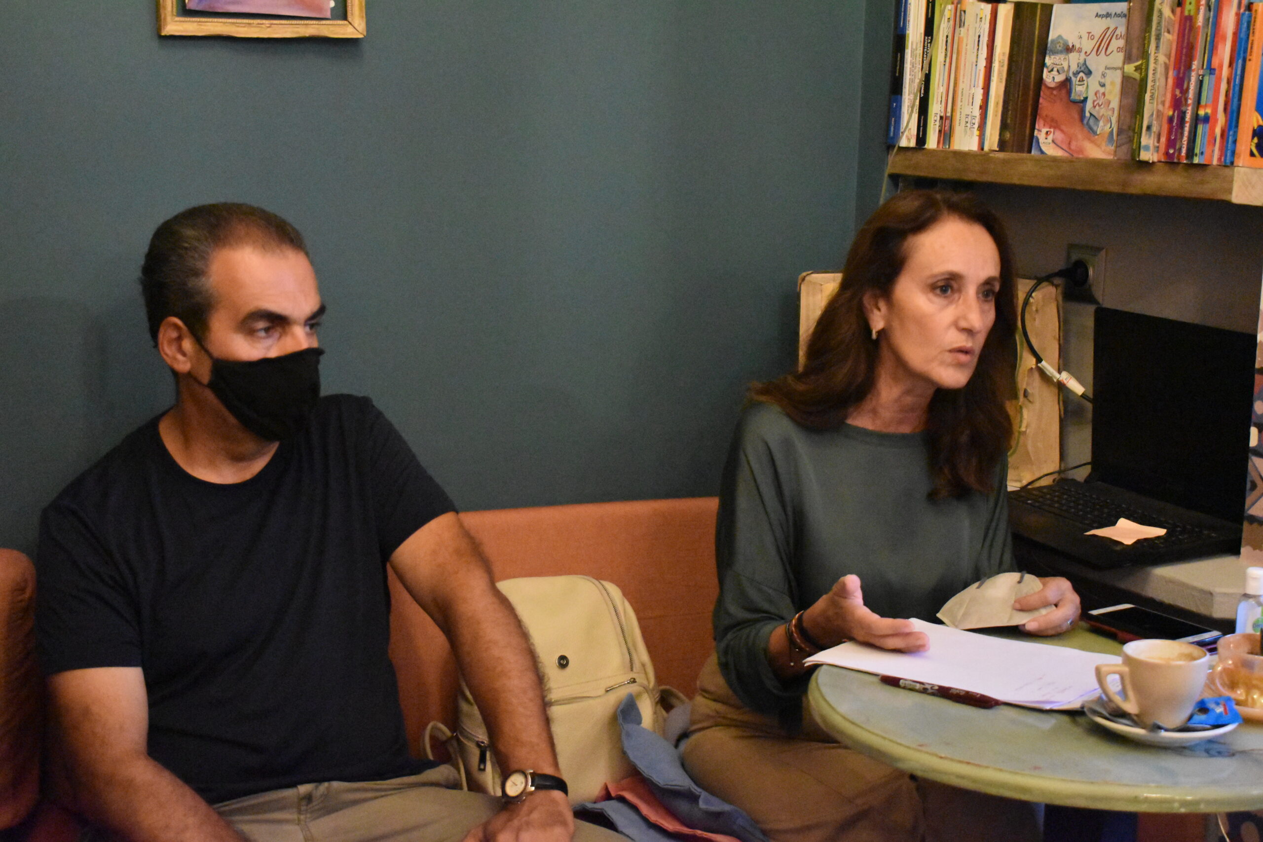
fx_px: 2000
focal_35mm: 57
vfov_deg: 23.8
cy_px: 421
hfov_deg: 35.1
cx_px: 632
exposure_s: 1/25
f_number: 4.8
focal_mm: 38
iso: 12800
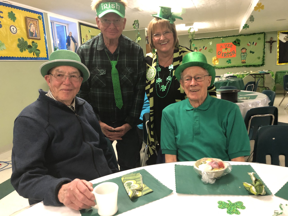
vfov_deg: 49.7
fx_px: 233
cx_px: 144
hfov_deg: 63.4
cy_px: 108
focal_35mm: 28
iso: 100
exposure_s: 1/15
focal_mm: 4
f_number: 1.8
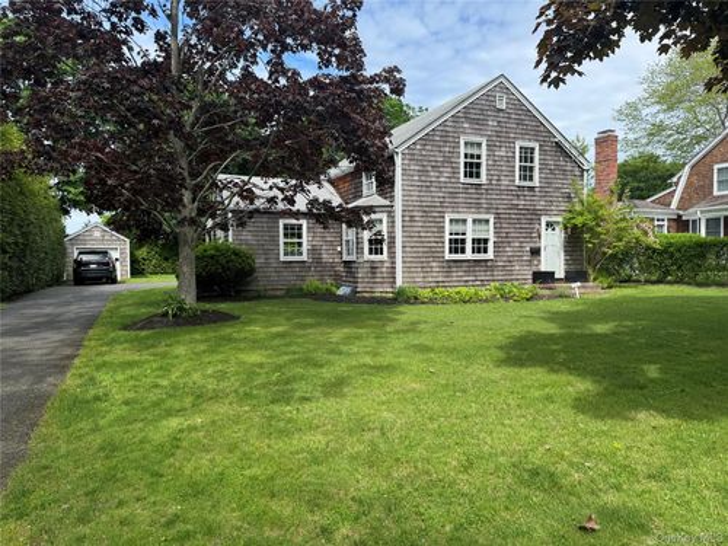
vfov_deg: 56.8
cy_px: 273
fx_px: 505
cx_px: 364
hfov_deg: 71.6
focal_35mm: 24
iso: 80
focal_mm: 6.76
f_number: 1.78
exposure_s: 1/1869
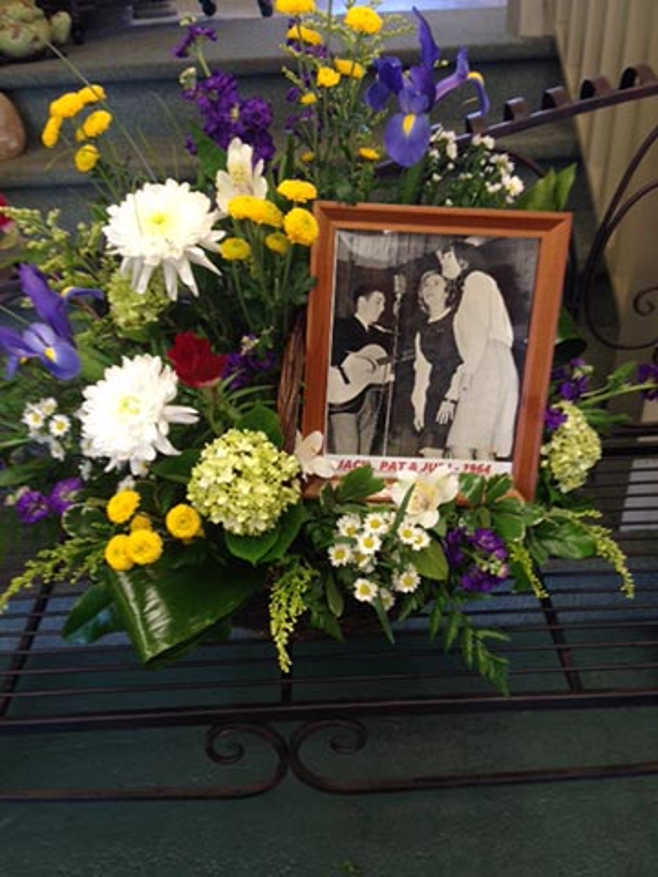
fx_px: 836
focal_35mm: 33
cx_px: 329
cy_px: 438
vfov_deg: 55.4
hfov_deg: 42.9
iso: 50
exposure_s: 1/30
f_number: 2.4
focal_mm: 4.12
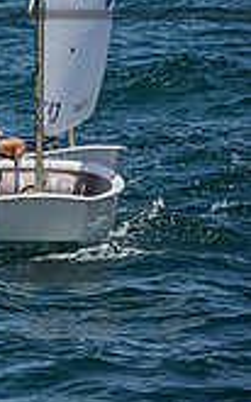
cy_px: 72
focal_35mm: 503
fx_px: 5510
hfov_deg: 2.6
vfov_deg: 4.2
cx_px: -453
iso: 250
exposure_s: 1/1000
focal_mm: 140
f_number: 7.1
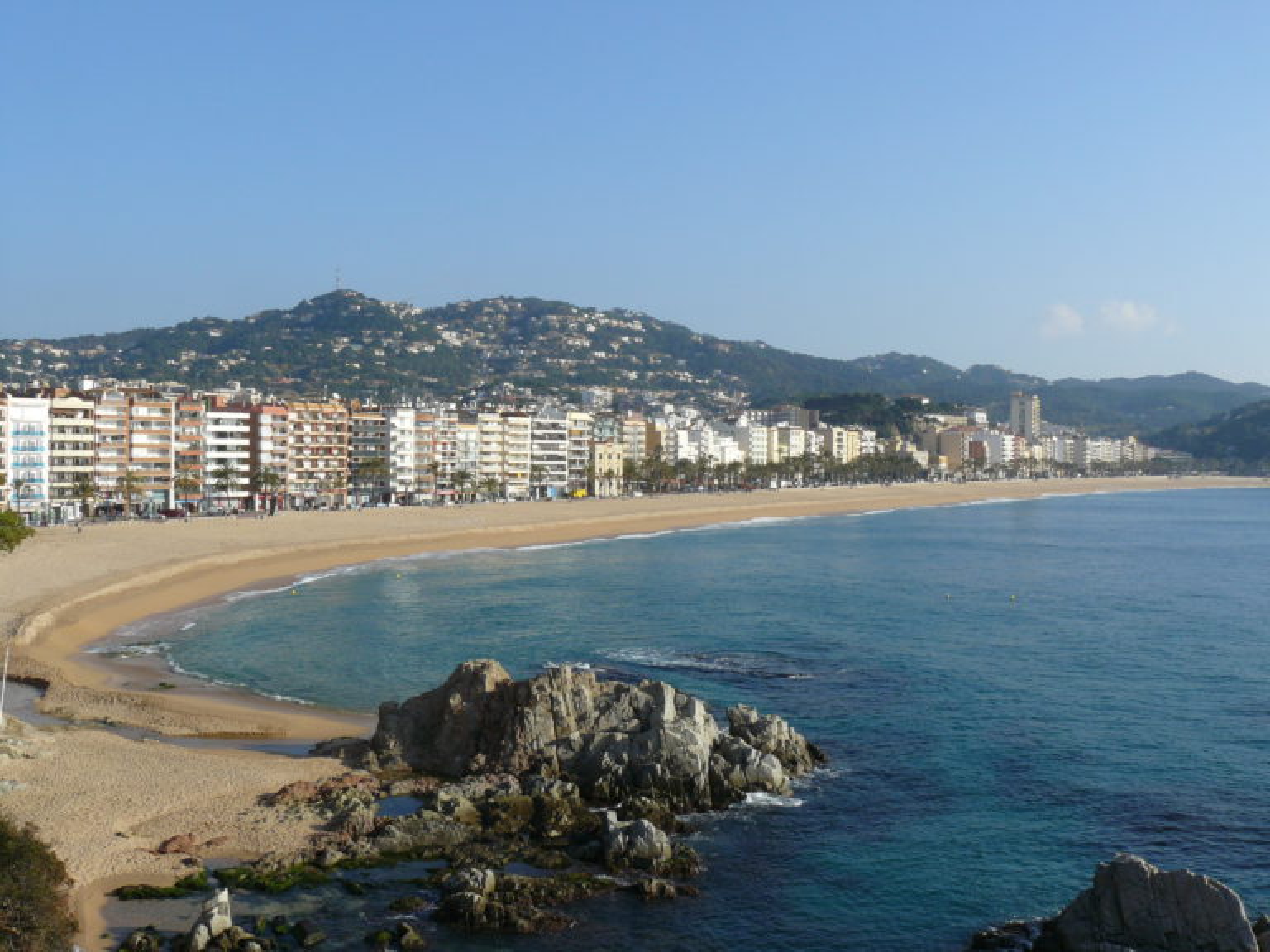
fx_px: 1431
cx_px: 635
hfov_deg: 47.9
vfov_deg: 36.8
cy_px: 476
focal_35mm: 39
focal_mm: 6.5
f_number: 5.6
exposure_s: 1/400
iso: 100
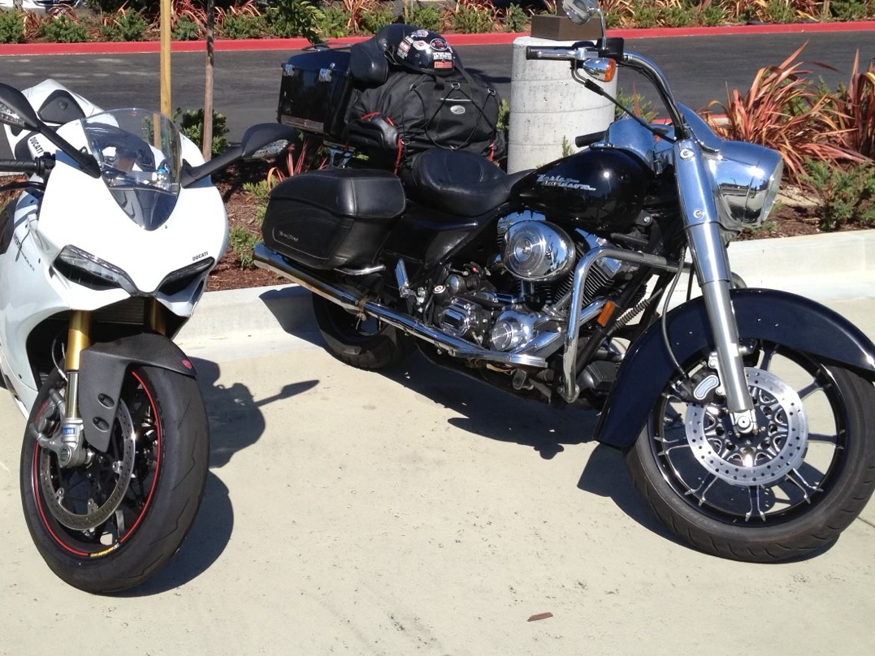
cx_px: 392
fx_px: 1315
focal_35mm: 52
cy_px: 210
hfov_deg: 36.8
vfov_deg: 27.8
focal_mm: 4.28
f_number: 2.4
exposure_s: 1/1493
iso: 50
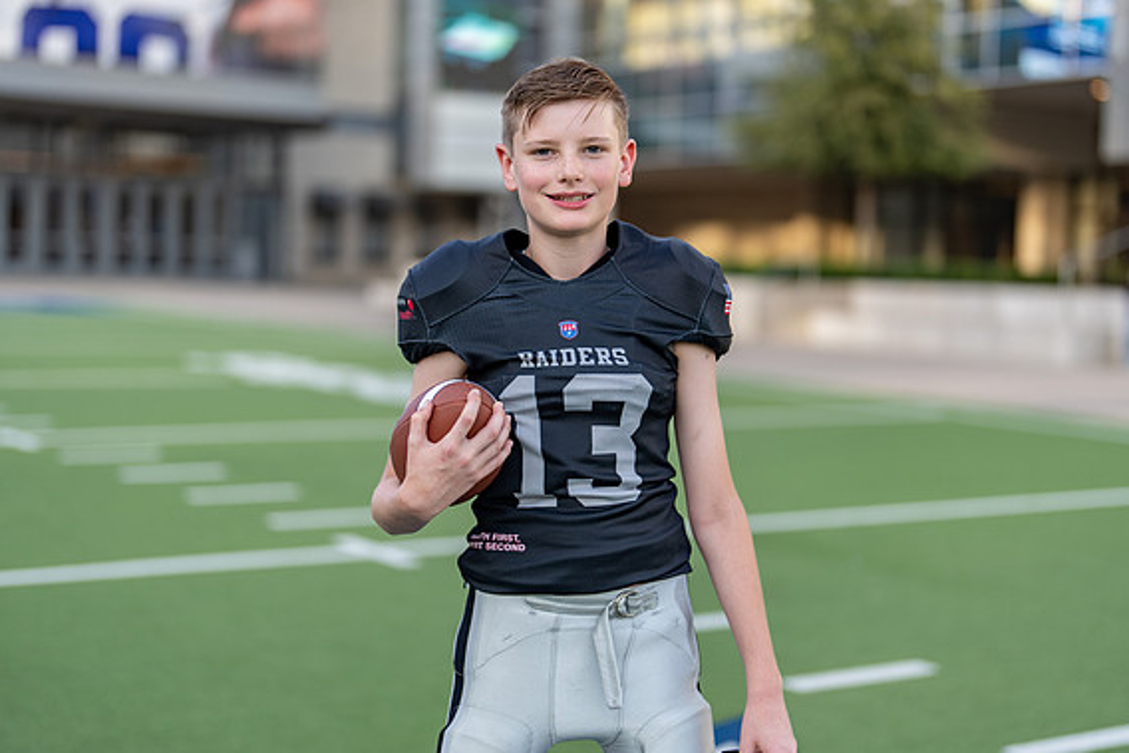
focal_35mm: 60
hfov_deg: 33.4
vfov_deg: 22.6
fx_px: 1882
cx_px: 594
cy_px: 377
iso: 100
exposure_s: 1/1600
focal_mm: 50
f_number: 1.2
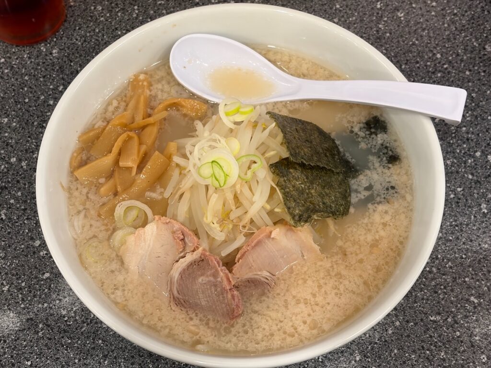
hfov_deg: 36.8
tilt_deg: -63.3
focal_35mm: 52
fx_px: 738
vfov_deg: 28.0
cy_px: 184
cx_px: 246
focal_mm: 5.96
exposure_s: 1/33
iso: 100
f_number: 1.6
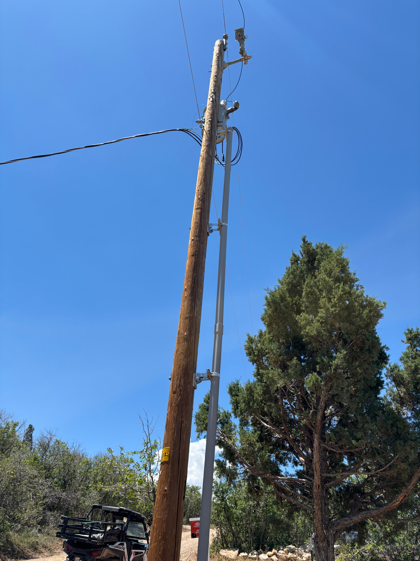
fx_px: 421
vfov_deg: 67.3
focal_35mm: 26
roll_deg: -3.3
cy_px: 280
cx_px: 210
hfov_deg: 53.1
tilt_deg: +38.2
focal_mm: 5.96
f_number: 1.6
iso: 50
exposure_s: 1/2398
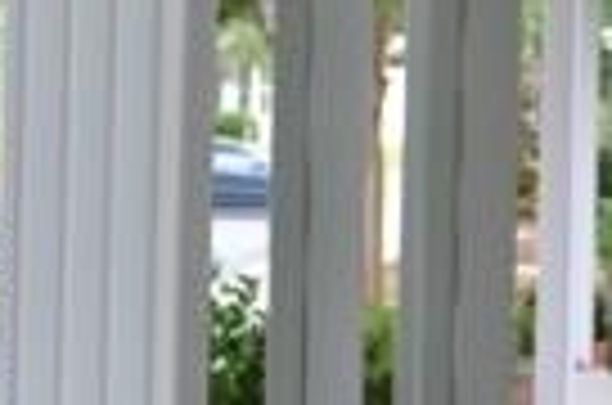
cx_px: 914
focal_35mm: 170
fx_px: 2883
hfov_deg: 11.6
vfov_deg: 8.0
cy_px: 187
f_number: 5.6
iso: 400
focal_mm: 24
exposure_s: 1/125
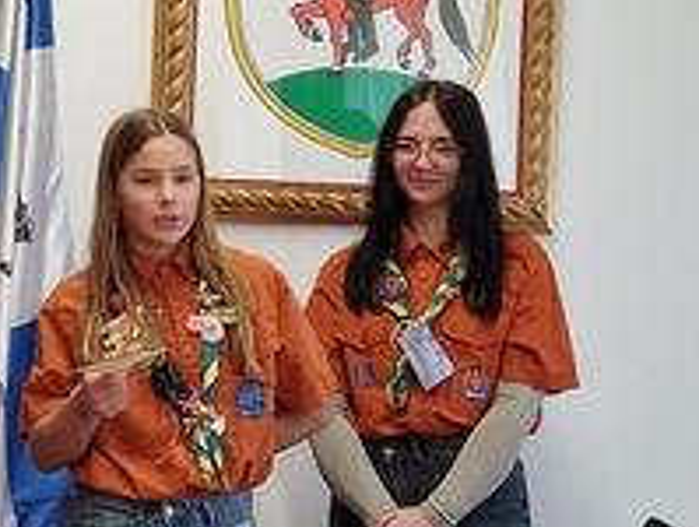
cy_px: 306
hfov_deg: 35.1
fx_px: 1052
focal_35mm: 52
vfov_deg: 28.1
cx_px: 98
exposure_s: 1/180
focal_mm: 5.4
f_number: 1.8
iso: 160
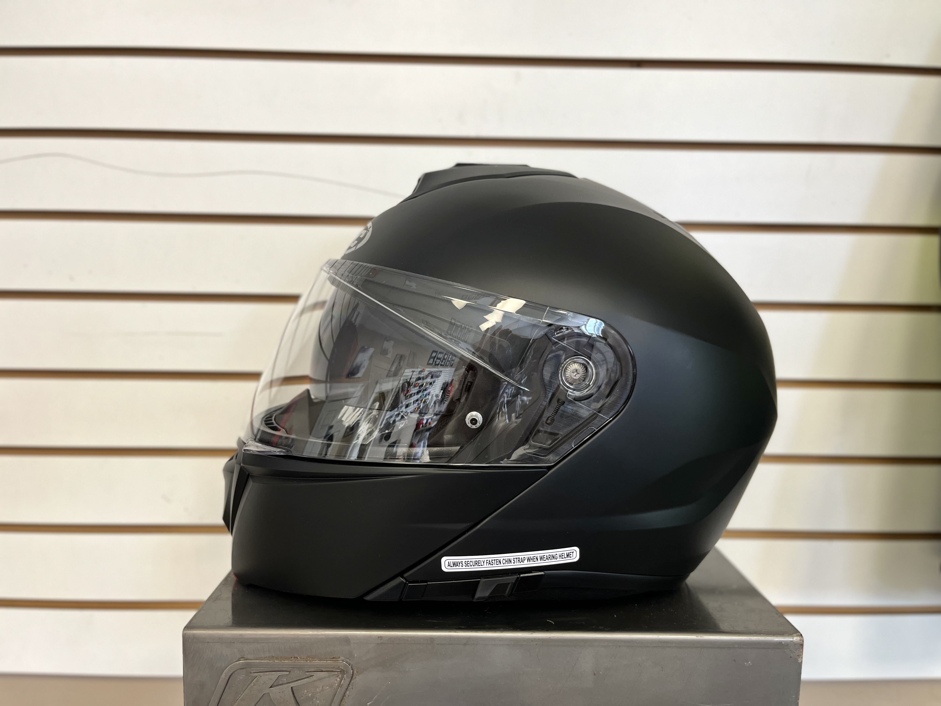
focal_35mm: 26
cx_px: 470
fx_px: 707
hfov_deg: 67.3
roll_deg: -0.5
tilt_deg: -5.6
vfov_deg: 53.1
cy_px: 353
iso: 80
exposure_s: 1/60
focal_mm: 5.1
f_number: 1.6
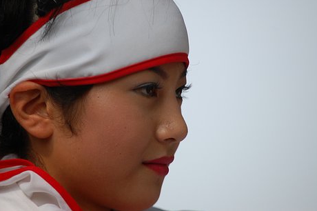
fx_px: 2939
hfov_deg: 6.2
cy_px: 94
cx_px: 148
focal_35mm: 334
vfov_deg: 4.1
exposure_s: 1/1000
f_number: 5.6
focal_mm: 200
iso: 400
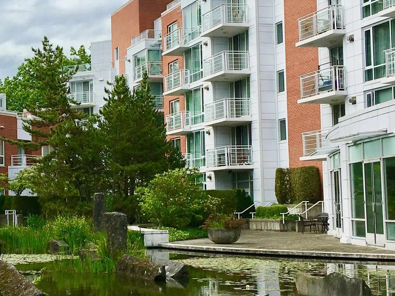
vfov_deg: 20.2
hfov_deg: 26.1
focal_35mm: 73
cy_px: 155
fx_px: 833
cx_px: 69
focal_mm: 4.15
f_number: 2.2
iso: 25
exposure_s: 1/1672
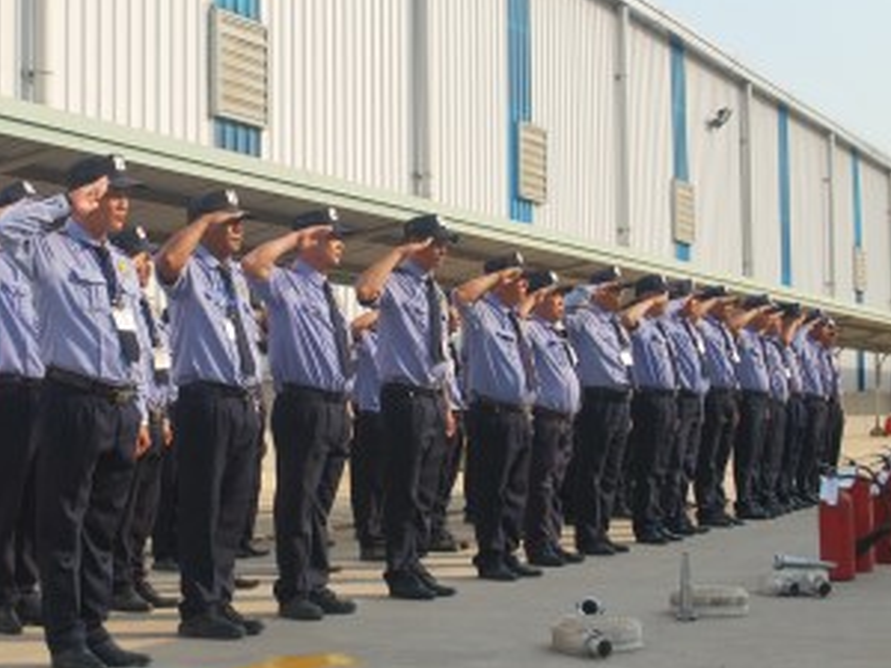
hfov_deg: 27.5
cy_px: 340
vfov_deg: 21.1
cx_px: 232
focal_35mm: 70
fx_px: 1797
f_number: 7.1
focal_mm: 29
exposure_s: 1/200
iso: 100
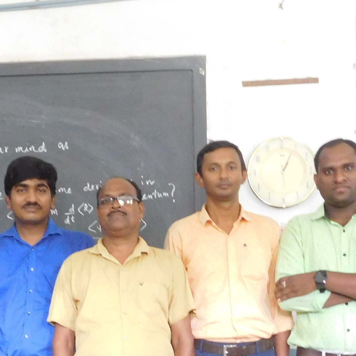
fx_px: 931
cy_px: 377
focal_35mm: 80
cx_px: 131
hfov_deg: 21.6
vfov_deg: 20.8
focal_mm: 5.3
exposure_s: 1/8
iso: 450
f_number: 3.2
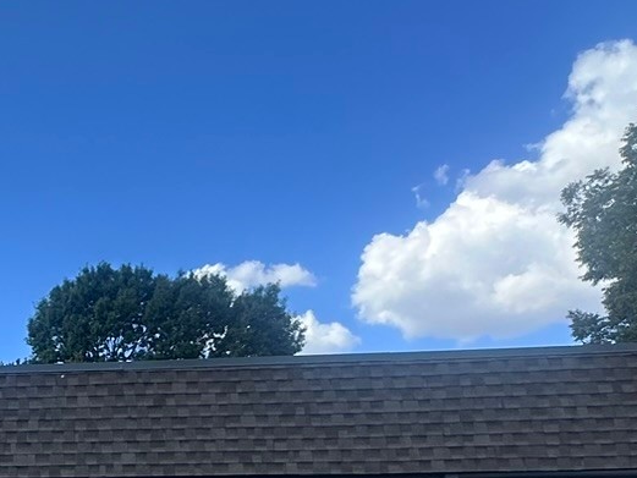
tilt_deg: +5.9
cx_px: -196
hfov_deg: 28.5
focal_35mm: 55
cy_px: 505
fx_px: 1012
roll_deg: -0.8
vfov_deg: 25.0
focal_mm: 2.22
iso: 50
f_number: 2.2
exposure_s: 1/1276
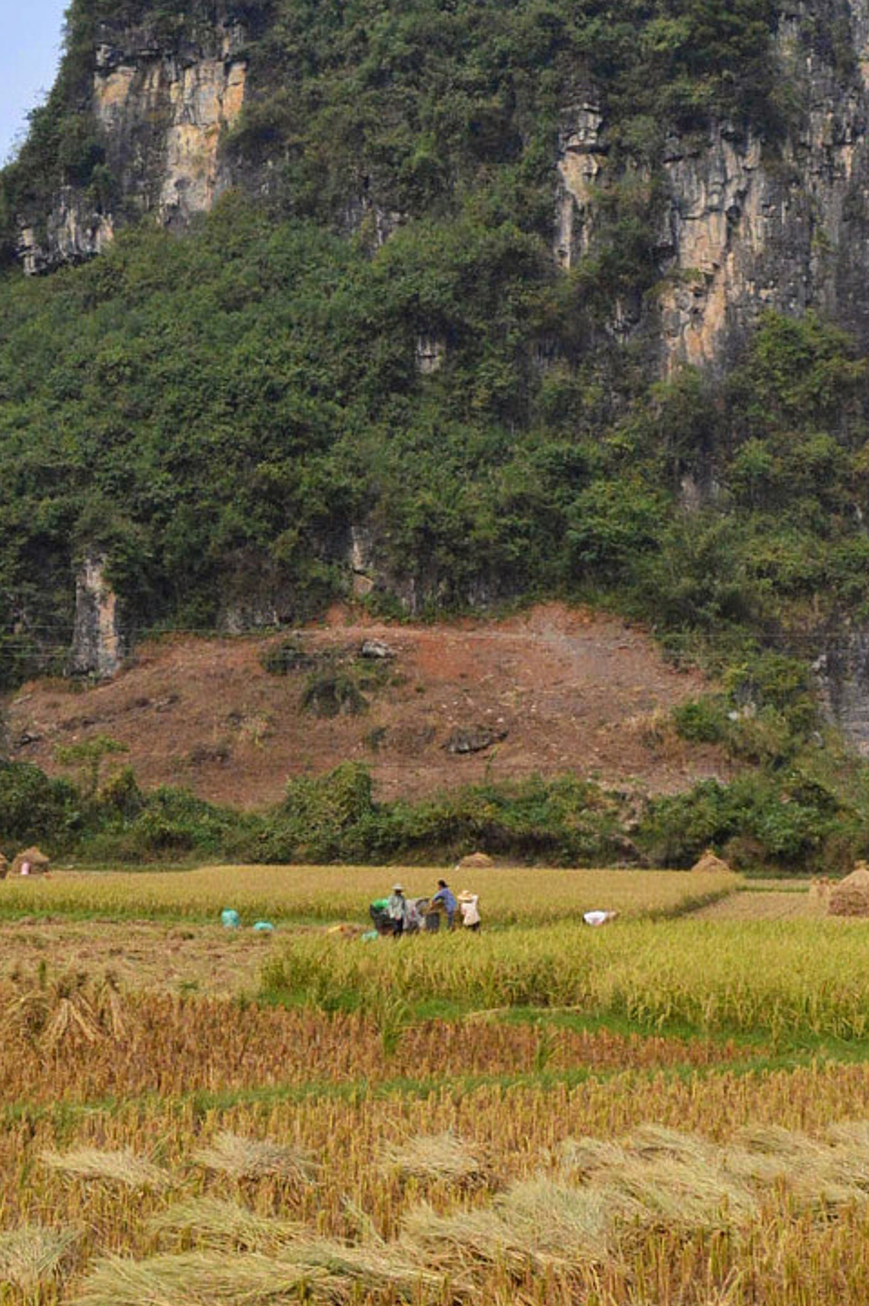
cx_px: 350
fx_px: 2175
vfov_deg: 33.2
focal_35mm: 60
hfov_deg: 22.6
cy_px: 457
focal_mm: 18
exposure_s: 1/4000
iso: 1600
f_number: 6.3
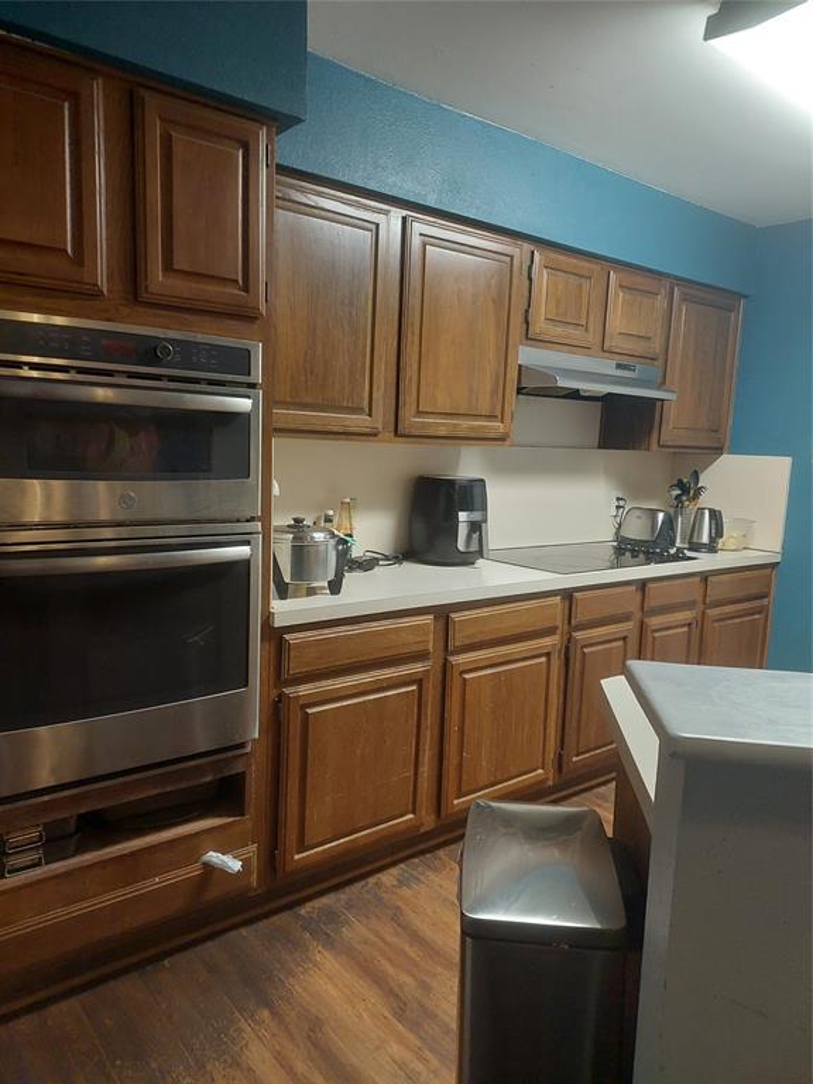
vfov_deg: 71.6
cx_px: 406
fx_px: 752
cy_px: 542
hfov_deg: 56.8
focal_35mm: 24
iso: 500
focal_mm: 5.23
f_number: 1.8
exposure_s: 1/60
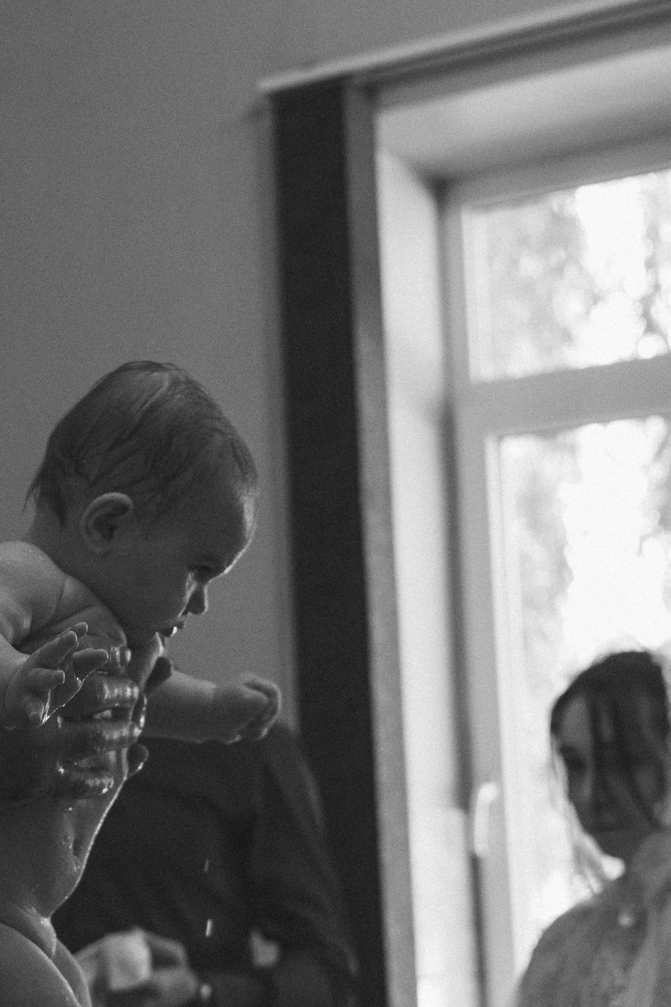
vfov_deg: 19.8
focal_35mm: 103
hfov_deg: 13.1
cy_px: 483
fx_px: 2881
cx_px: 21
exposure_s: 1/160
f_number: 3.5
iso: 2500
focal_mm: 38
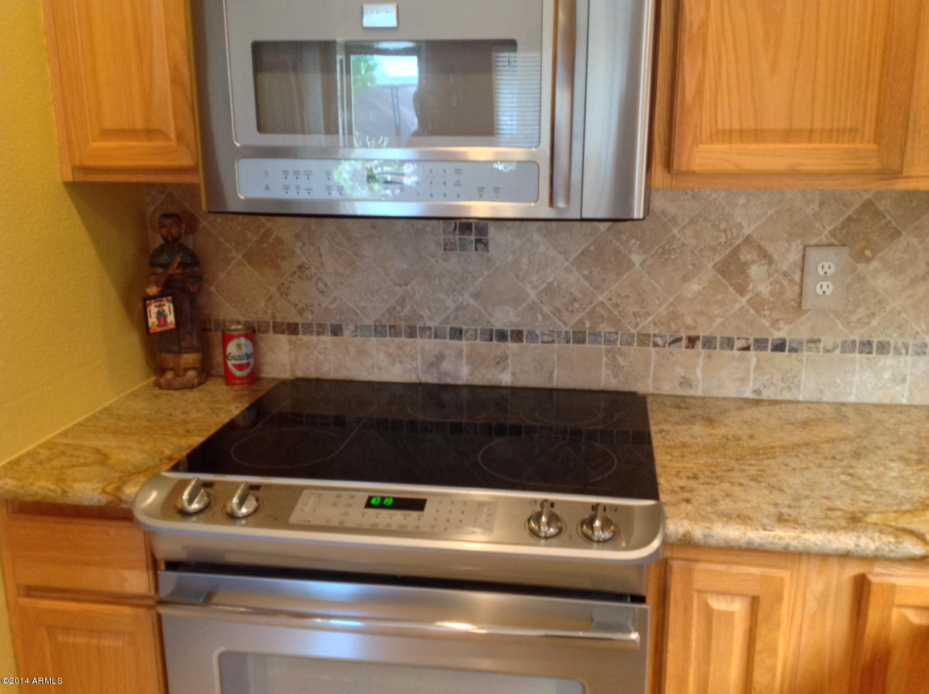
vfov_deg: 39.6
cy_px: 349
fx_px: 965
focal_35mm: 36
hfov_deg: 51.4
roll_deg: -0.7
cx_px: 476
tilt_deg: -17.2
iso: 160
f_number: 2.4
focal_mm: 4.28
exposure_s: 1/15
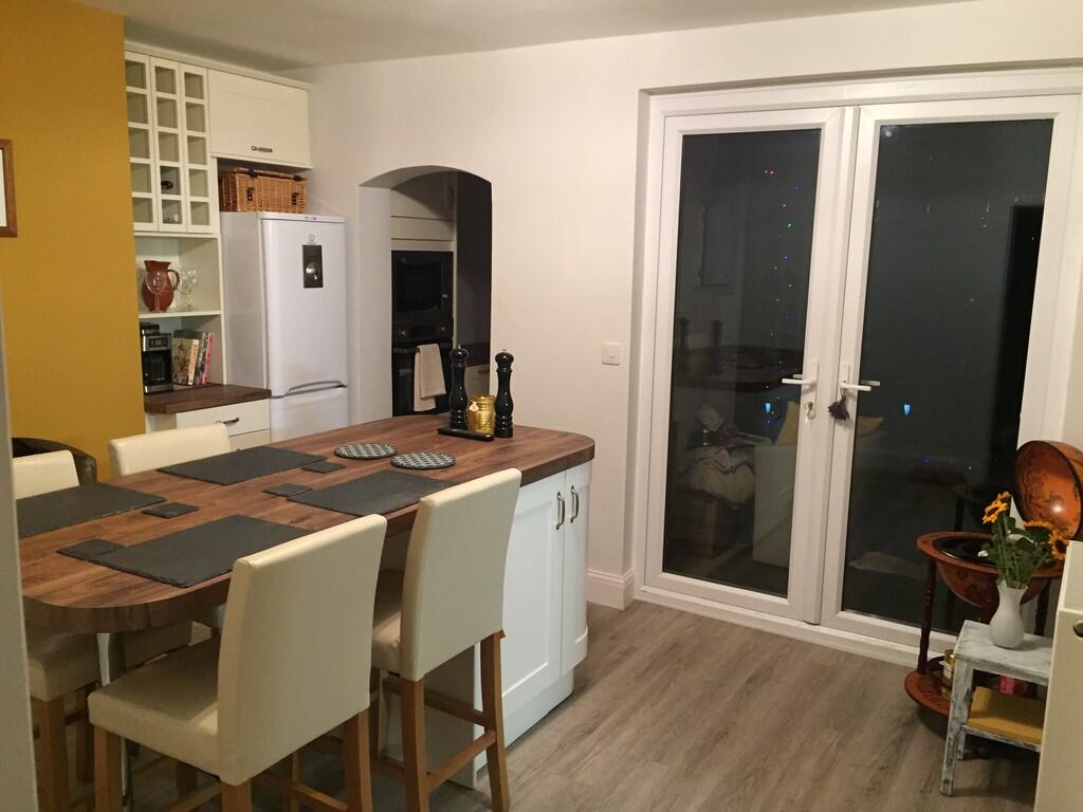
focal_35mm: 29
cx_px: 542
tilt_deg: -10.9
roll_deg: -2.1
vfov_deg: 48.2
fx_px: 907
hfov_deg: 61.7
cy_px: 406
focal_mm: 4.15
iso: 250
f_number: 2.2
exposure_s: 1/20
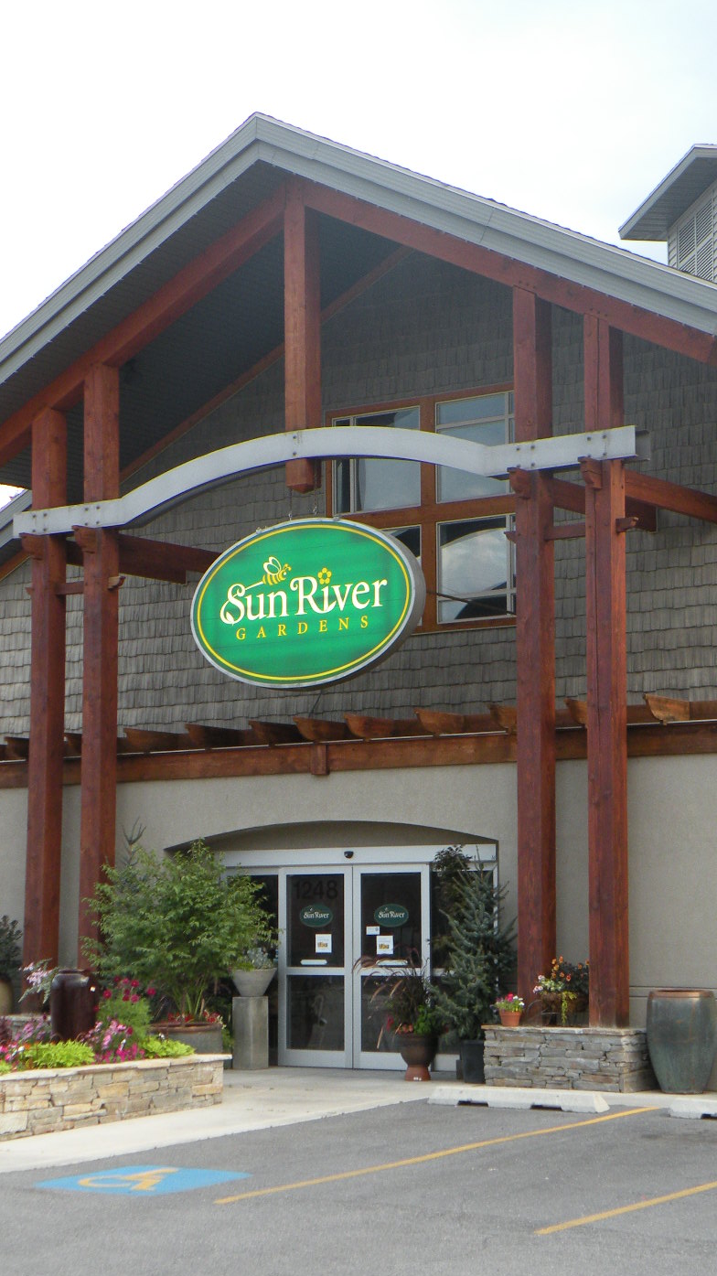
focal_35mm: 70
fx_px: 2368
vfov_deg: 30.1
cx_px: 439
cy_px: 716
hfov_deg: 17.2
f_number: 3.5
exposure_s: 1/60
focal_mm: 9.8
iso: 125
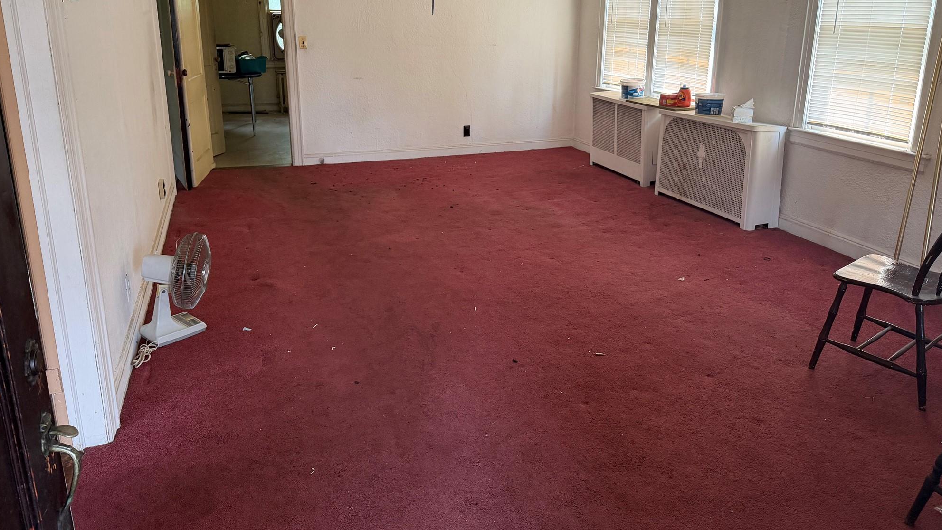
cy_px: 189
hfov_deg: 69.9
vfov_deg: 42.5
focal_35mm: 27
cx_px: 475
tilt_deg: -15.3
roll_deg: -0.1
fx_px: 674
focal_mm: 6.76
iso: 250
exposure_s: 1/60
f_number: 1.78
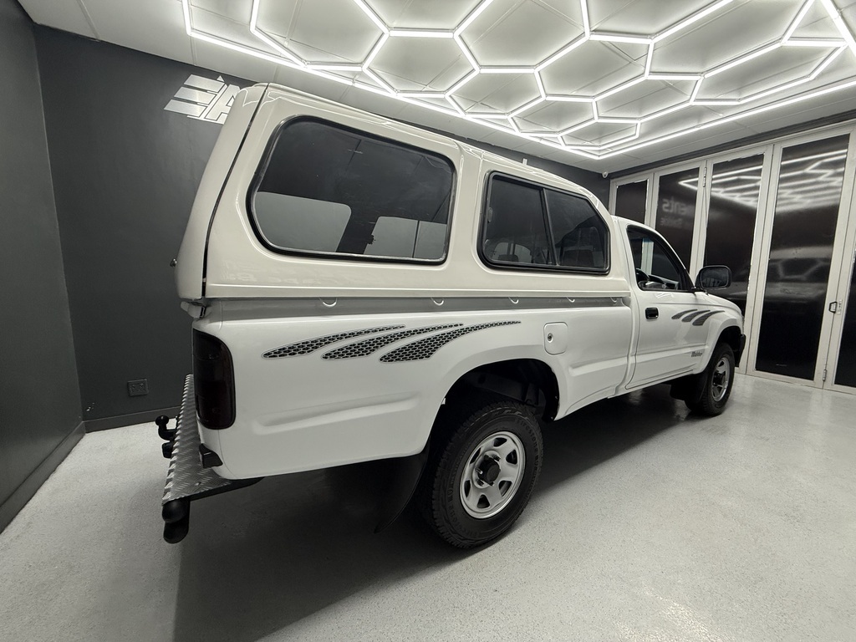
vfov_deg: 85.7
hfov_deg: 102.1
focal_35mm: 14
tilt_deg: -6.8
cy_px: 321
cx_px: 428
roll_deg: -0.2
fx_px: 346
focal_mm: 2.22
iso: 200
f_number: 2.2
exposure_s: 1/100
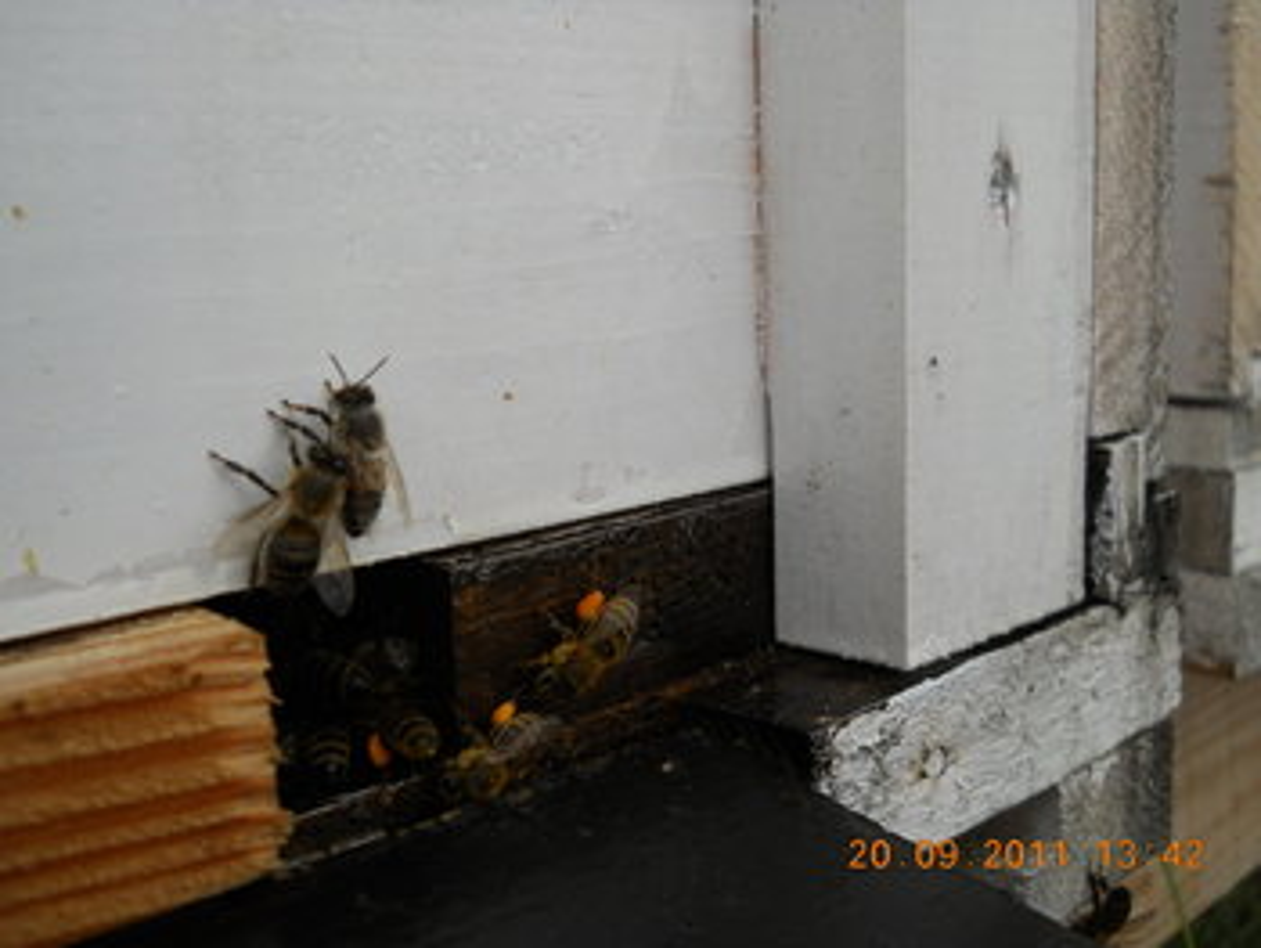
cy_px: 474
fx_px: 1495
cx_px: 630
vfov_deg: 35.2
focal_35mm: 41
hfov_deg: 45.7
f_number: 3.1
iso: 80
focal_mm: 6.72
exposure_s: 1/160
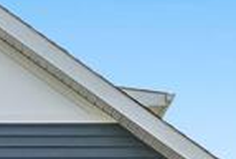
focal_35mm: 314
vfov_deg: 4.3
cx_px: -190
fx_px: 2063
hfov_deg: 6.4
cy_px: 407
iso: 320
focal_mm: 29.5
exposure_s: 1/100
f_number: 11
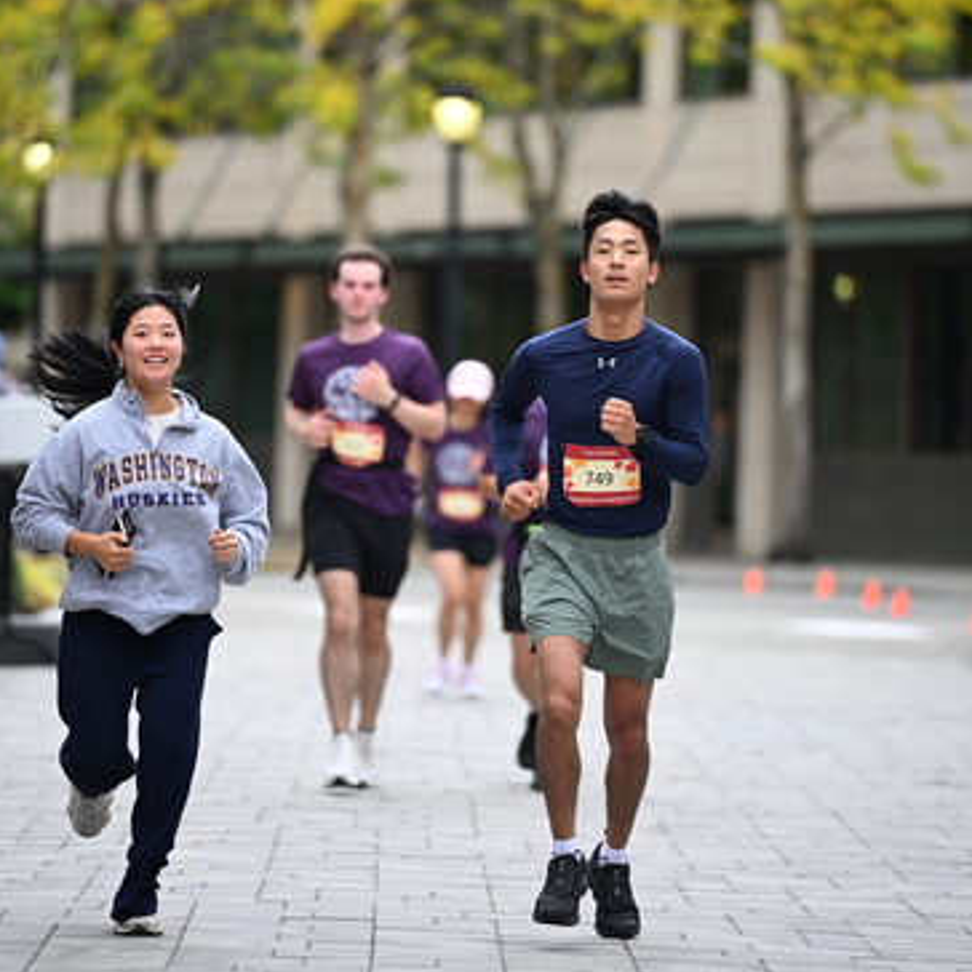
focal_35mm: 257
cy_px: 344
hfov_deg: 6.8
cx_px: 485
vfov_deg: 6.8
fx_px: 8164
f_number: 2.8
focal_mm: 200
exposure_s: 1/2000
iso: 640
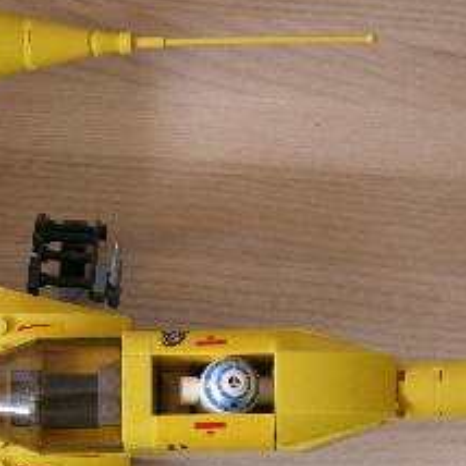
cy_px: 422
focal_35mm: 95
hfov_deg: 18.3
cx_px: 189
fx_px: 1447
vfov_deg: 18.0
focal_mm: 7.5
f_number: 2.7
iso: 135
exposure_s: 1/60
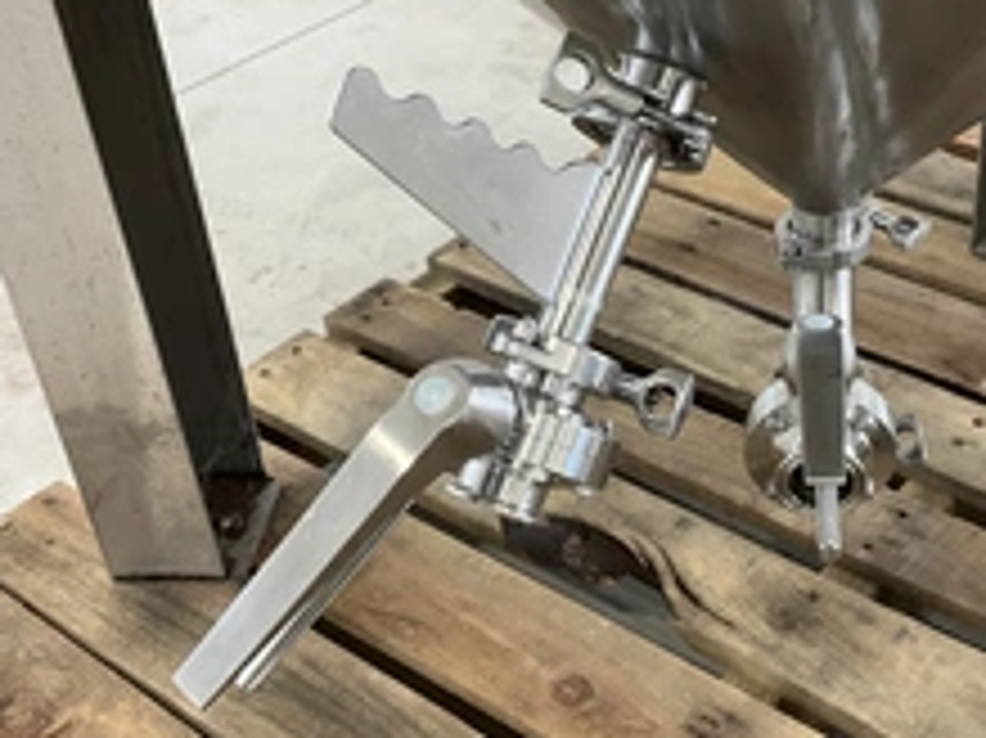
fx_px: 1509
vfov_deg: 27.5
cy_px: 360
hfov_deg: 35.7
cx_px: 675
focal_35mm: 53
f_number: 1.8
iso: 64
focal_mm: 3
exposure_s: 1/73
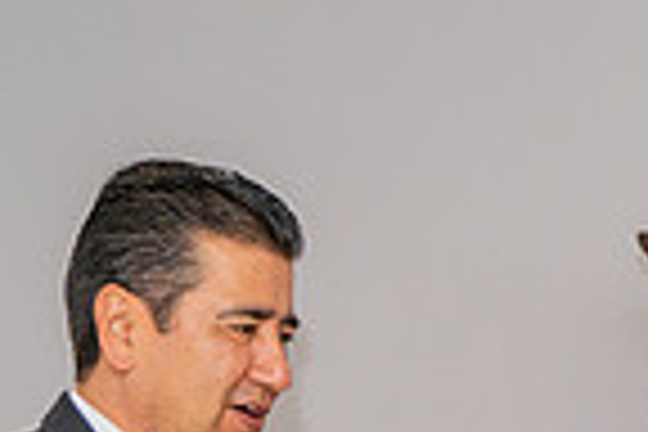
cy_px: 754
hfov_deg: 11.6
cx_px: 1120
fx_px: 2970
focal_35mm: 165
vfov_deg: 8.1
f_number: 4.5
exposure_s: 1/160
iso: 640
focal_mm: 41
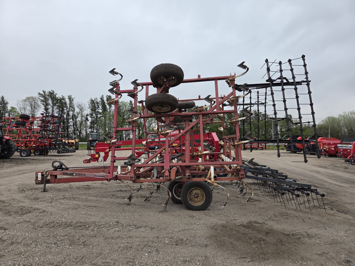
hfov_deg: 73.9
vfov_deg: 58.9
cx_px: 178
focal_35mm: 23
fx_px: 236
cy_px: 133
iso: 50
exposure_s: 1/180
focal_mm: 5.4
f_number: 1.8
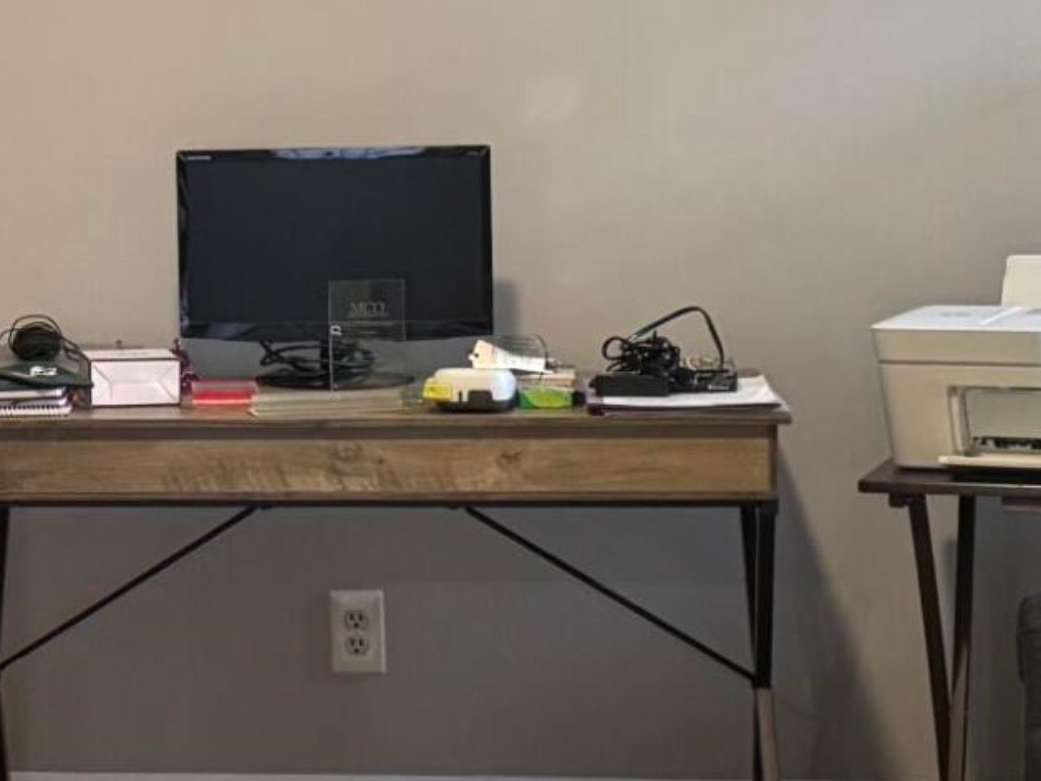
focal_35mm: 110
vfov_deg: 13.4
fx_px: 3308
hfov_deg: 17.4
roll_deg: +1.1
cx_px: -71
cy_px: 174
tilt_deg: -4.3
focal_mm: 6.76
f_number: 1.78
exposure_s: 1/60
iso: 500
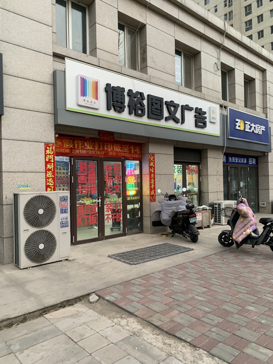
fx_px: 273
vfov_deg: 67.3
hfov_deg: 53.1
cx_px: 136
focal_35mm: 26
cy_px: 182
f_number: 1.8
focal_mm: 4.25
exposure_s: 1/70
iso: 100
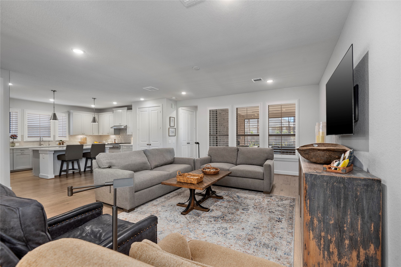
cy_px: 134
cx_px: 200
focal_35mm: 16
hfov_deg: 96.7
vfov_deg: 73.8
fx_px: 178
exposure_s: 1/8
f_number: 7.1
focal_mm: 16
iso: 400
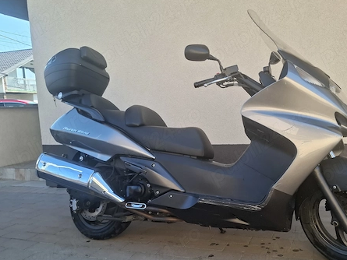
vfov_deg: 45.3
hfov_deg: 58.0
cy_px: 154
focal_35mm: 31
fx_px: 311
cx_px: 205
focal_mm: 5.54
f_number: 1.8
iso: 50
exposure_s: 1/307
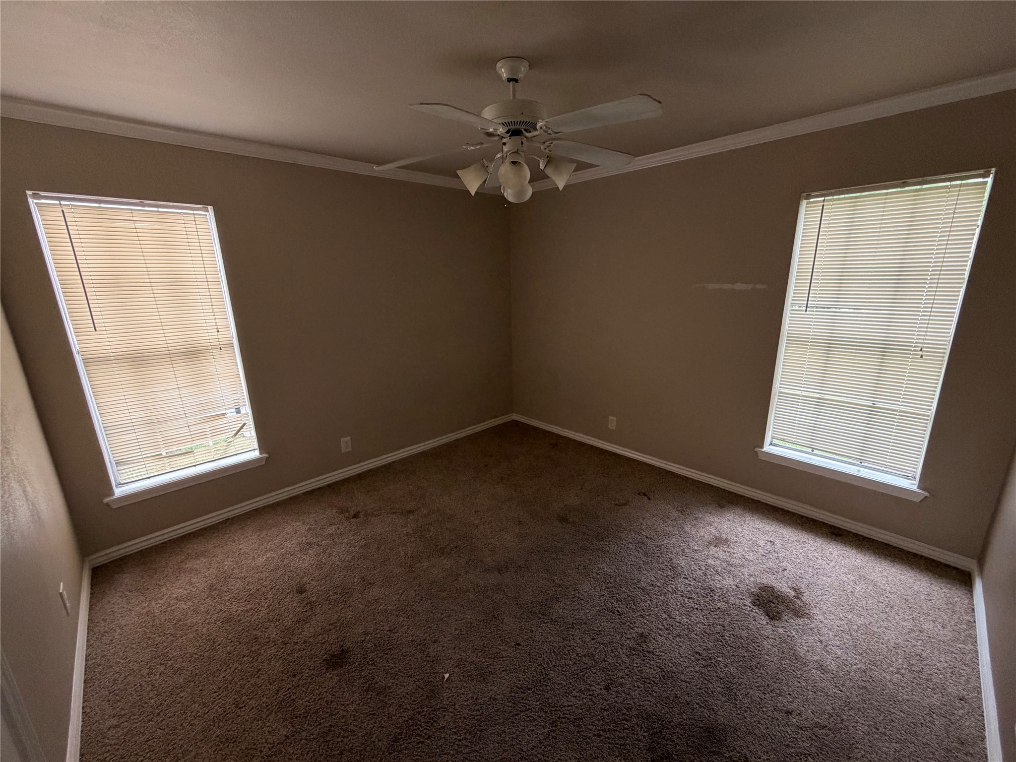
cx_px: 508
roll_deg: +1.8
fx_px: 411
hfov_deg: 102.1
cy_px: 381
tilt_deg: -14.5
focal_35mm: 14
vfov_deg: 85.7
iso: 320
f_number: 2.2
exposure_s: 1/121
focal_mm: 2.22
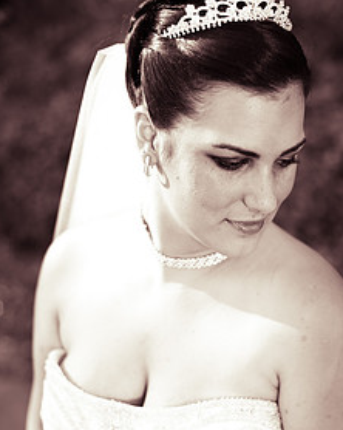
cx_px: 216
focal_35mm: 76
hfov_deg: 20.1
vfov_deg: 25.0
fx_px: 965
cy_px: 272
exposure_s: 1/400
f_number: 2
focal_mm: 50
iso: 100
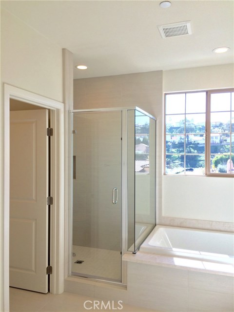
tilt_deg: -2.0
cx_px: 117
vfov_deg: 61.7
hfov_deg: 48.2
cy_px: 156
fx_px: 261
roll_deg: +0.4
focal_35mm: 29
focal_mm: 4.15
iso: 32
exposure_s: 1/131
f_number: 2.2
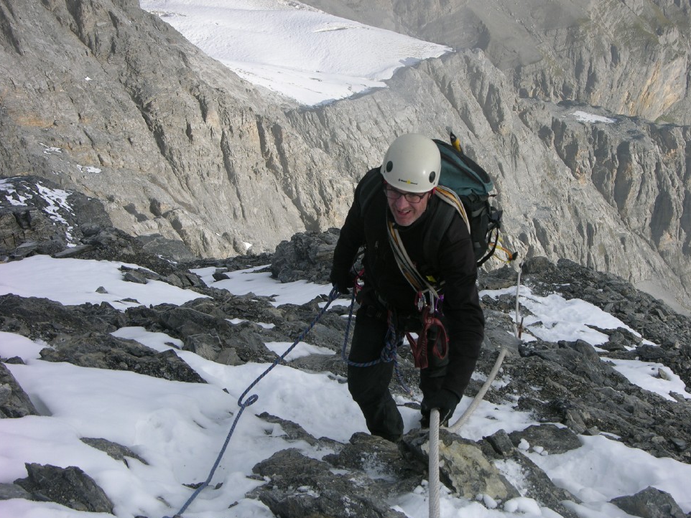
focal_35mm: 83
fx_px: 1657
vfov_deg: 17.8
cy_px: 253
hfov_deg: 23.5
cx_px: 364
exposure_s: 1/287
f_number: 5.4
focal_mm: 19.9
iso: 50
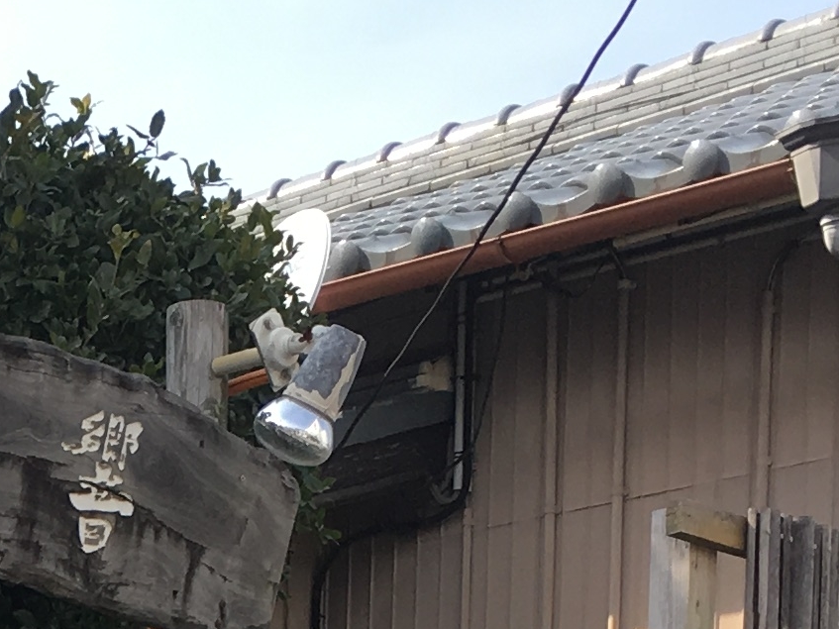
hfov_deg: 13.7
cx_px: -294
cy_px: 1290
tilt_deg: +1.1
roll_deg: -1.5
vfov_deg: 9.9
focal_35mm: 138
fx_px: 3344
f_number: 2.2
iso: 25
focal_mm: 4.15
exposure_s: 1/705
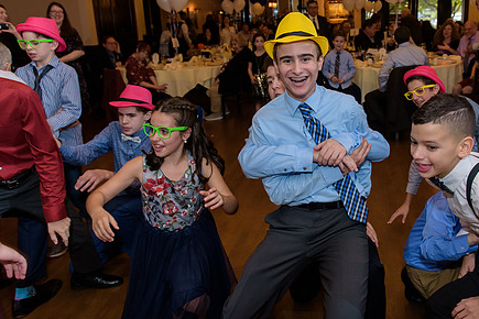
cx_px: 306
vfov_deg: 40.9
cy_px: 125
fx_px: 426
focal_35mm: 32
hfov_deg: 57.8
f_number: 3.2
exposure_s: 1/125
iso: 1600
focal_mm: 24
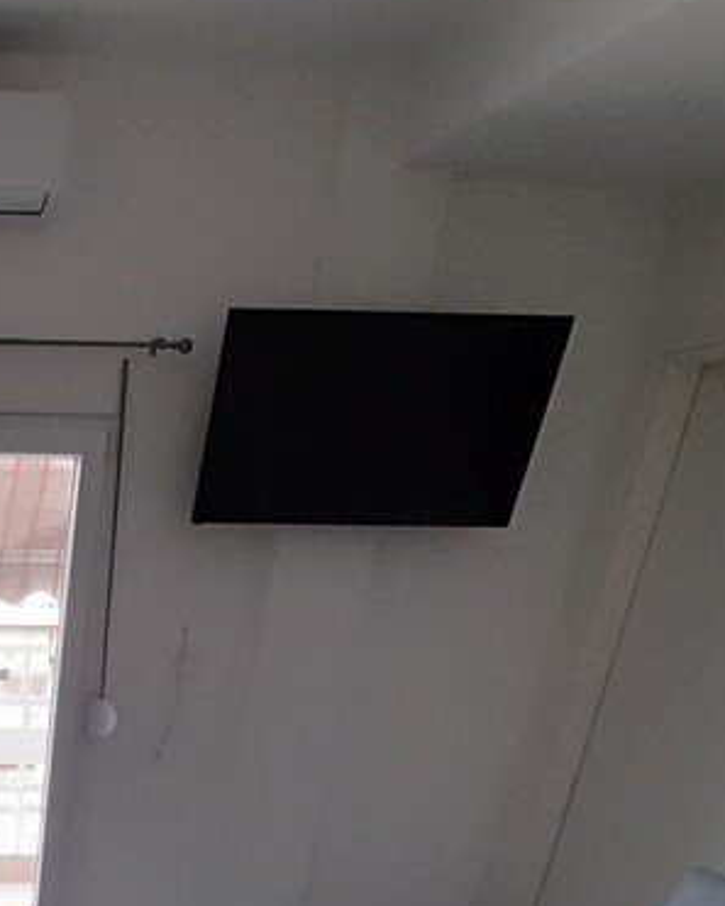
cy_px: 921
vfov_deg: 43.5
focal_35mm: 35
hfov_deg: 33.7
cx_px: -156
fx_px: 938
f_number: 2.2
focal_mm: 1.42
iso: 250
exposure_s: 1/50
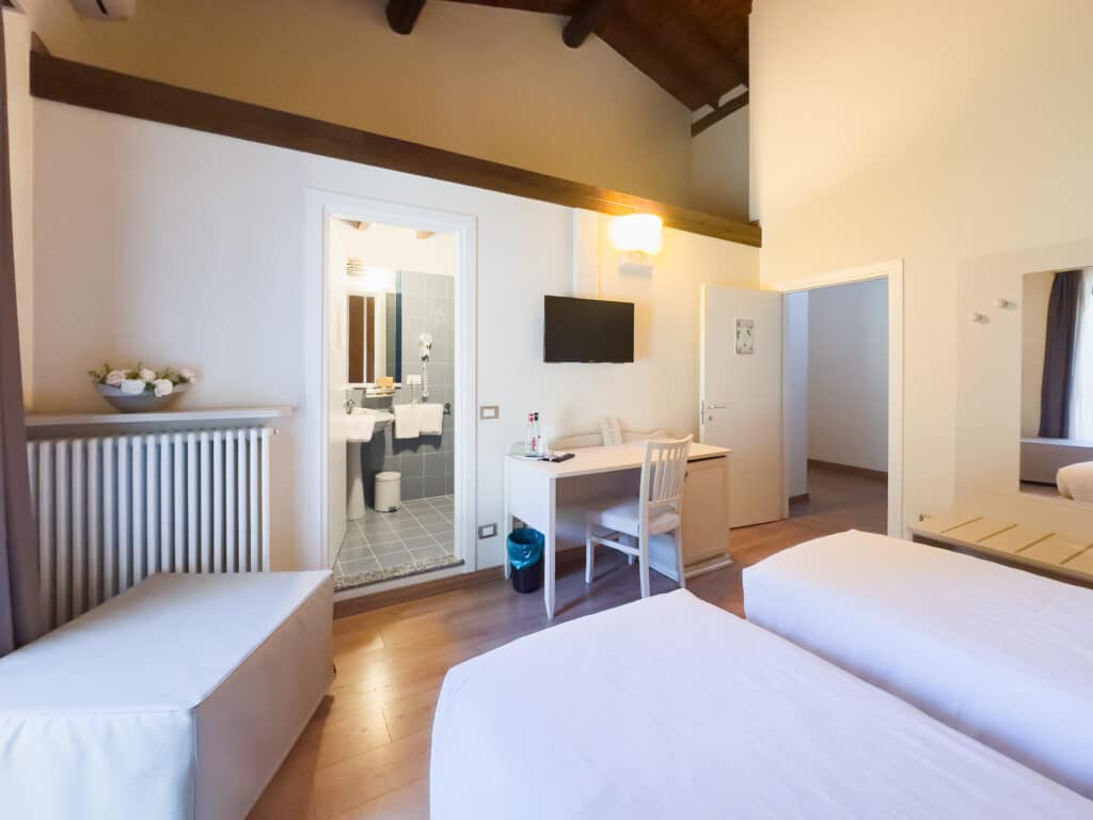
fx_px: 442
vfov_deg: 85.7
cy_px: 410
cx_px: 546
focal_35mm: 14
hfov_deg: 102.1
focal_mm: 2.22
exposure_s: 1/50
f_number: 2.2
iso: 400
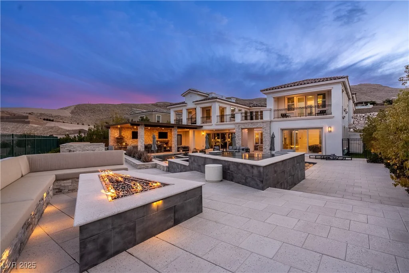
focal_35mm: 18
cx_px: 204
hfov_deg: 90.0
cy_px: 136
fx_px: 205
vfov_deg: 67.4
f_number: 7.1
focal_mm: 18
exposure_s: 1/250
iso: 250
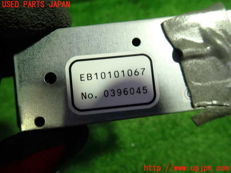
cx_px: 116
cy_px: 86
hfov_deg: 69.4
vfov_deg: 54.9
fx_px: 167
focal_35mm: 25
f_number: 2
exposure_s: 1/50
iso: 200
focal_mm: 4.5
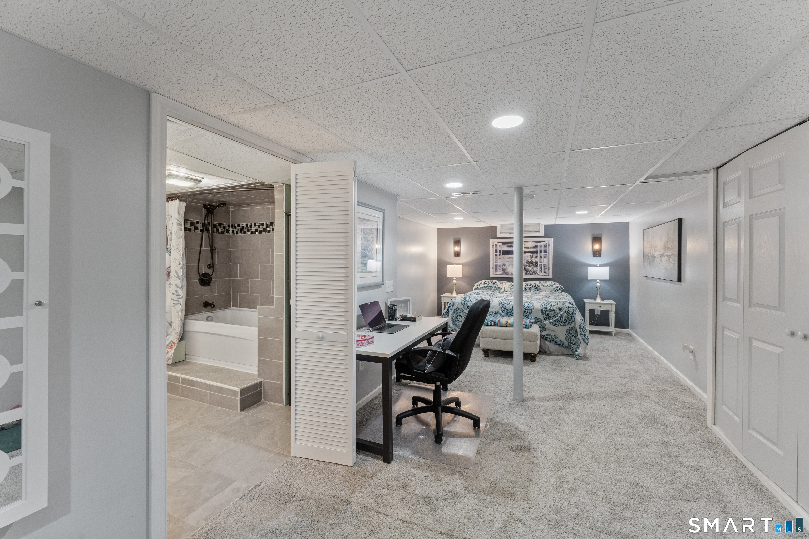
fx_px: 315
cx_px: 404
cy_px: 270
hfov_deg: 104.3
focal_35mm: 14
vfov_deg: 81.2
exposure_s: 1/6
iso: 800
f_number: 8
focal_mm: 14
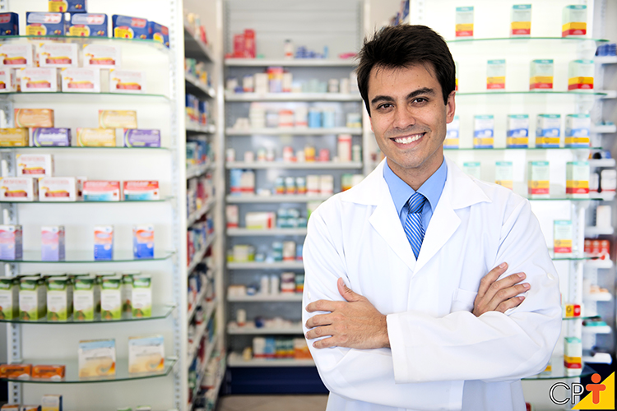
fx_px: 754
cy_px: 206
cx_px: 308
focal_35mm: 44
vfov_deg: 30.5
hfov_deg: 44.5
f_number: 2.8
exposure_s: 1/100
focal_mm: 44
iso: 200
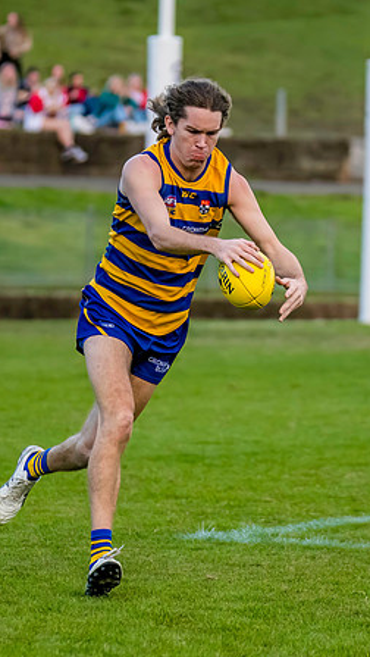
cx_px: 152
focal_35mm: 351
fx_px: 6112
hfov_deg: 3.5
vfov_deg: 6.1
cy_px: 335
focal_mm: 180
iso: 2200
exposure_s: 1/1600
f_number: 4
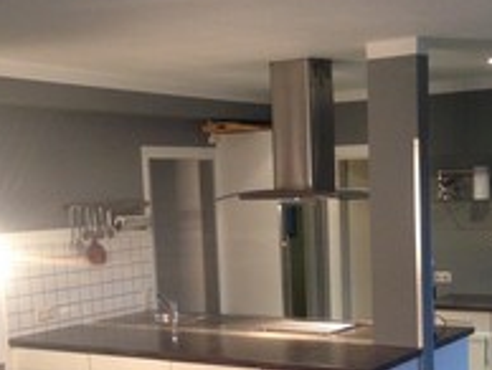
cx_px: 314
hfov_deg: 28.4
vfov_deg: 21.3
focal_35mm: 68
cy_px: 307
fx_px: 968
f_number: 2.4
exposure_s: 1/20
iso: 250
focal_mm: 4.12
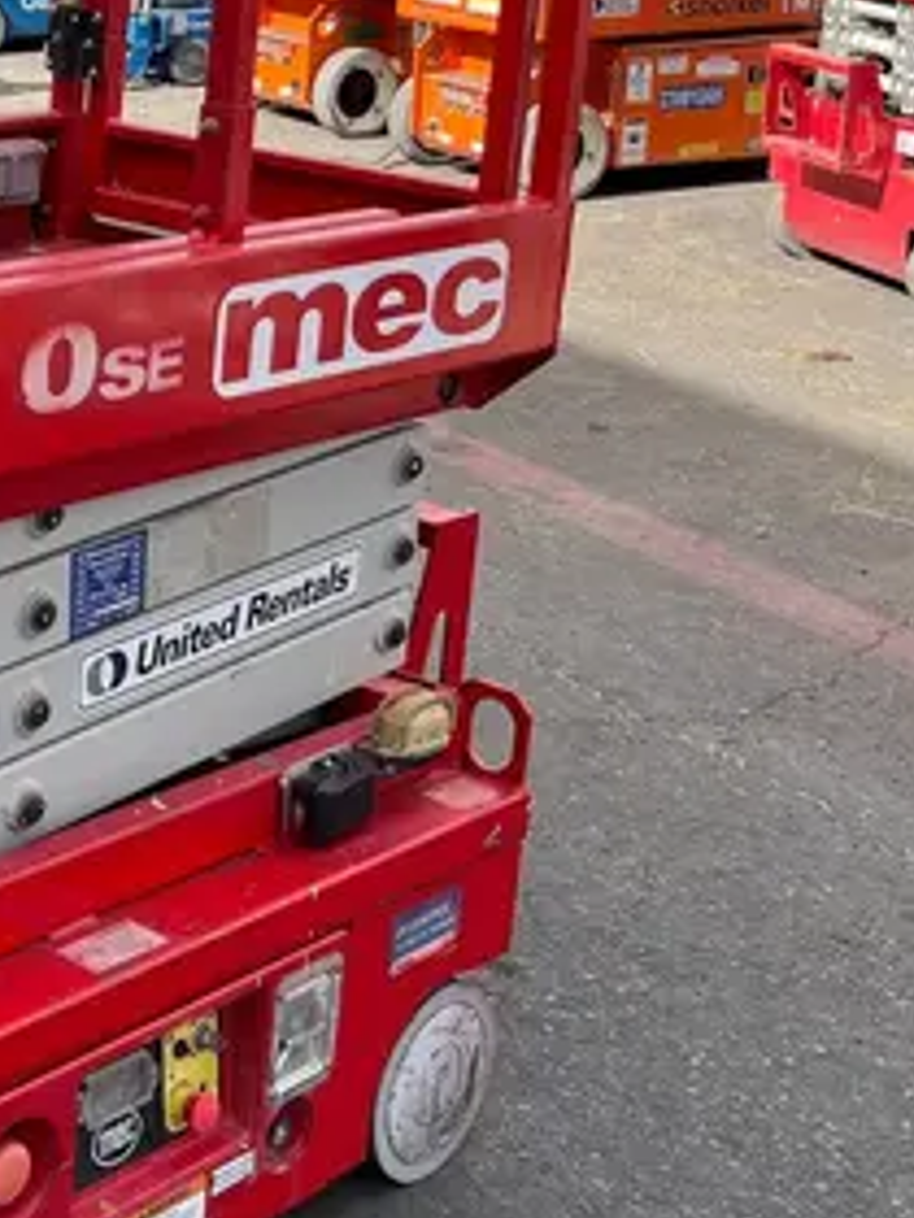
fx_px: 2394
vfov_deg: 28.2
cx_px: -113
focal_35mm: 68
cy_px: 320
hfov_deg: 20.5
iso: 50
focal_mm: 5.1
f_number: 1.6
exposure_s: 1/1266
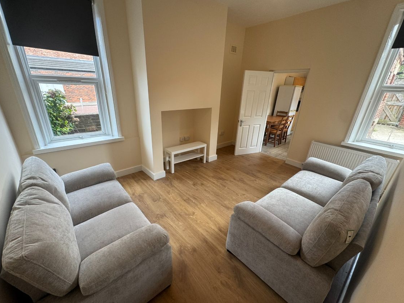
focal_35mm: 15
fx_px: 175
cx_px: 196
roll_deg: -2.7
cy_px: 157
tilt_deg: -22.5
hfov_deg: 98.1
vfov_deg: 81.7
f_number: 2.2
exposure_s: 1/99
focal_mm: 2.22
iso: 100
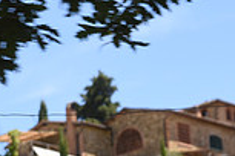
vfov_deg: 4.8
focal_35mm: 284
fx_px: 1854
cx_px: 117
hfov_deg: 7.3
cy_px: 219
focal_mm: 75
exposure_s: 1/320
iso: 280
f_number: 7.1
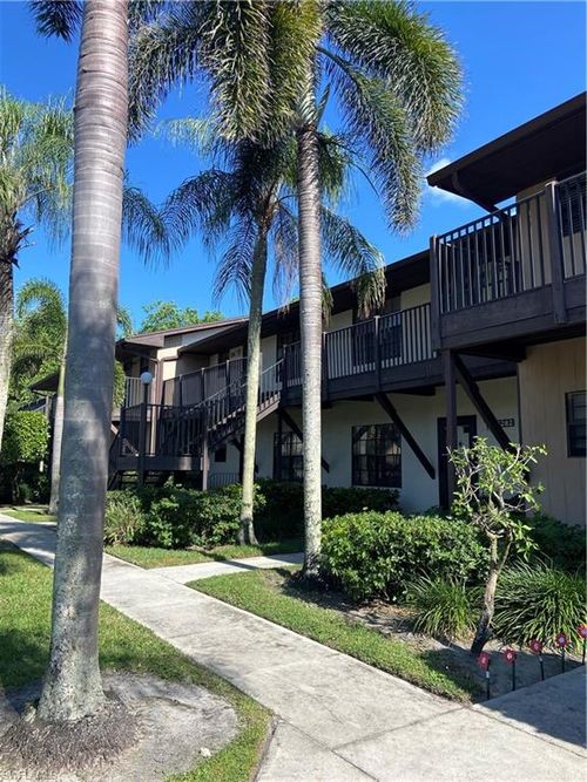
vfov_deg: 67.3
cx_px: 294
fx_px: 588
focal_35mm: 26
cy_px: 391
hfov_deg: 53.0
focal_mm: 4.25
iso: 32
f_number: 1.8
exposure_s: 1/1608
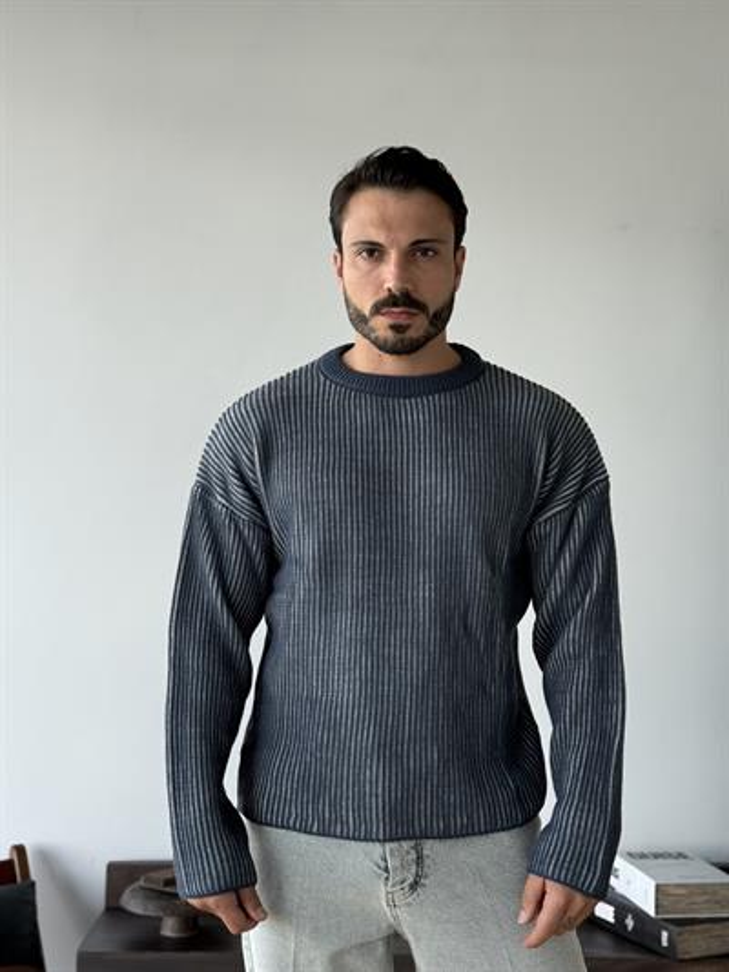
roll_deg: -0.9
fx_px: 1347
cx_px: 364
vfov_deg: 39.6
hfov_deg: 30.3
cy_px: 486
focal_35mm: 48
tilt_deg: +2.5
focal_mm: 6.76
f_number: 1.78
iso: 80
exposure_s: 1/235
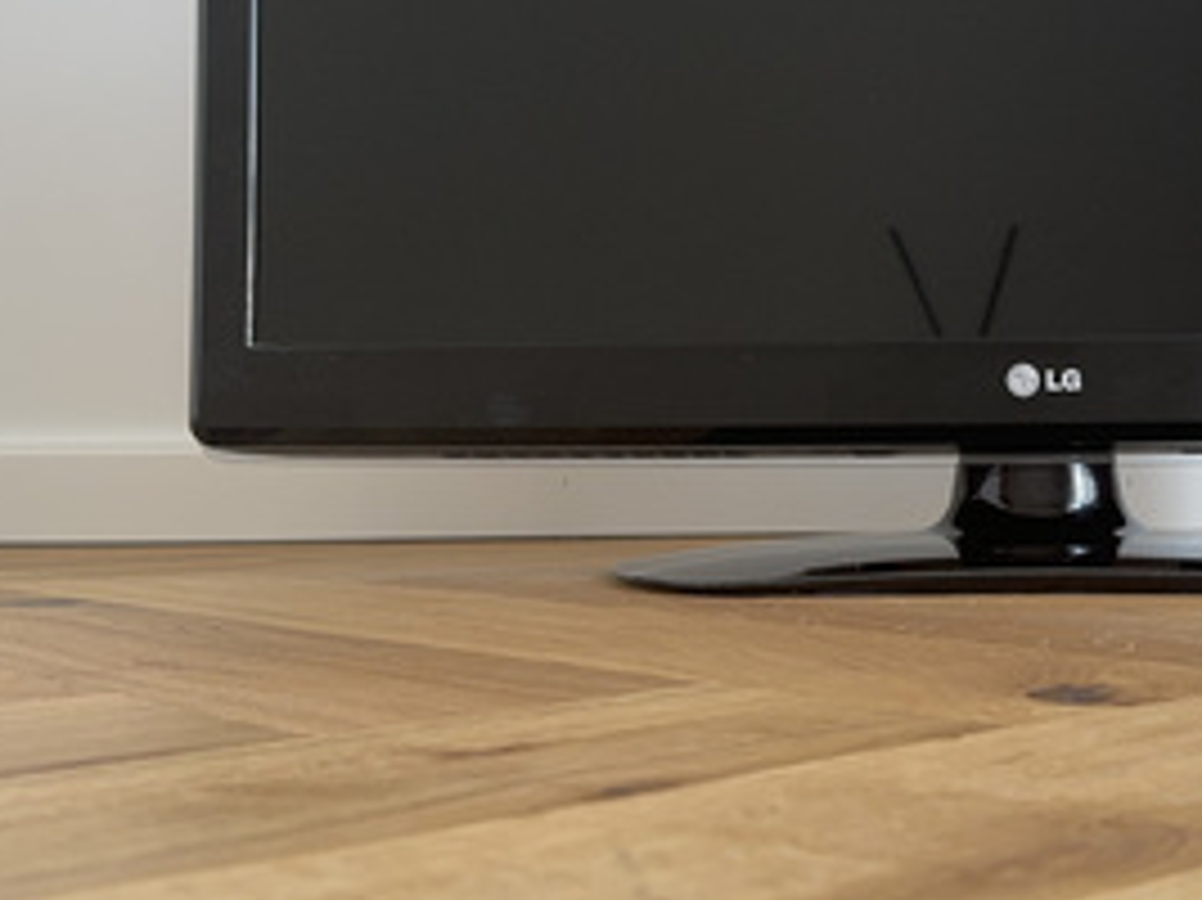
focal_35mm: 54
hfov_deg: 34.9
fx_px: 1874
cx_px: 887
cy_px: 252
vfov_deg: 26.7
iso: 160
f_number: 1.78
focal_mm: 6.76
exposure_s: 1/50
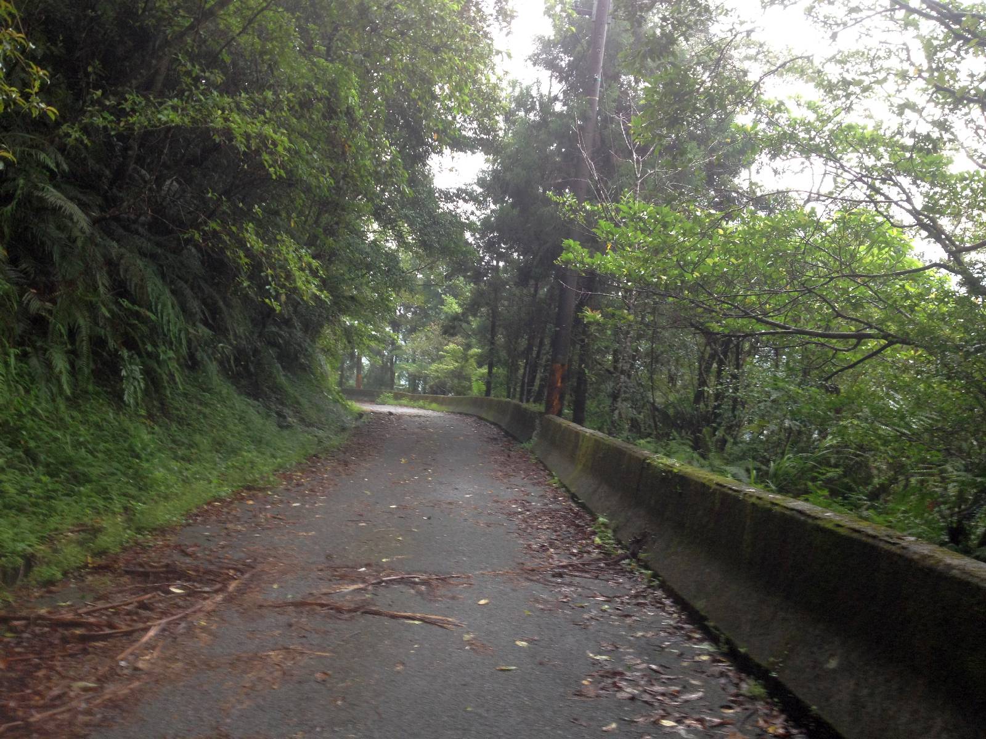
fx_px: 997
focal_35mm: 35
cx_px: 493
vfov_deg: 40.7
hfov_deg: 52.6
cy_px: 370
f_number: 2.4
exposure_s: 1/20
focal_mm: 4.28
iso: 80
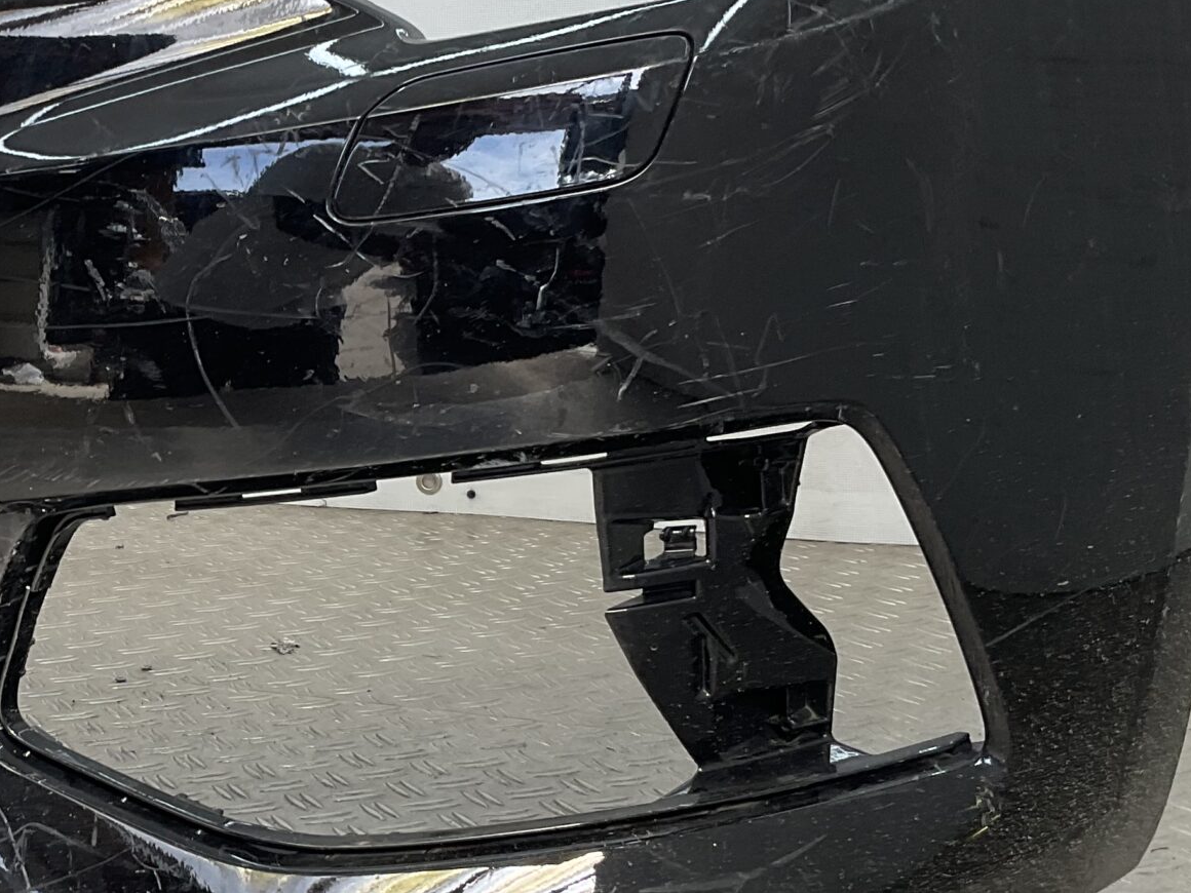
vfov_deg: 22.9
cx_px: 145
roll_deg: +0.3
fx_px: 2202
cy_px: 483
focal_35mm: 64
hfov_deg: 29.2
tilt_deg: -11.5
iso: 16
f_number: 1.8
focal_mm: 3
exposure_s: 1/178
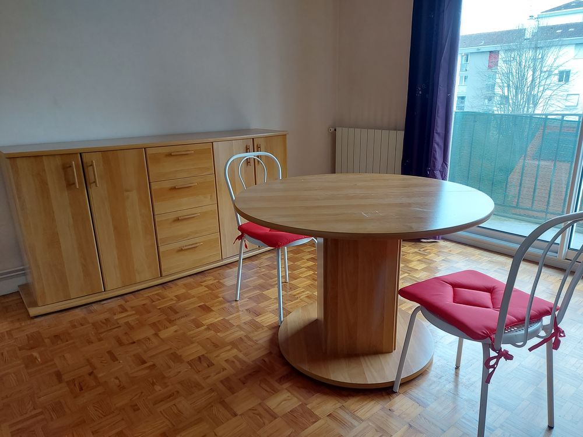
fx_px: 404
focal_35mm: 24
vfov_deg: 56.8
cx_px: 292
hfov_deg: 71.6
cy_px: 218
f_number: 1.8
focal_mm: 5.23
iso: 200
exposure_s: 1/33
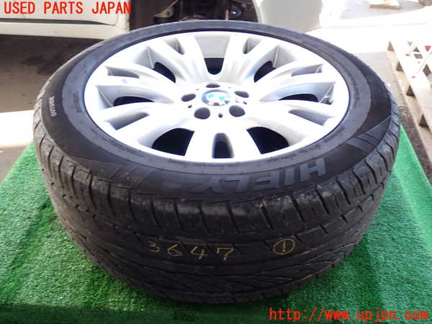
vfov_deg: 44.2
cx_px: 216
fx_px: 399
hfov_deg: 56.8
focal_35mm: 32
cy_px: 162
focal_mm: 5.79
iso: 200
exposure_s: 1/60
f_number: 2.4
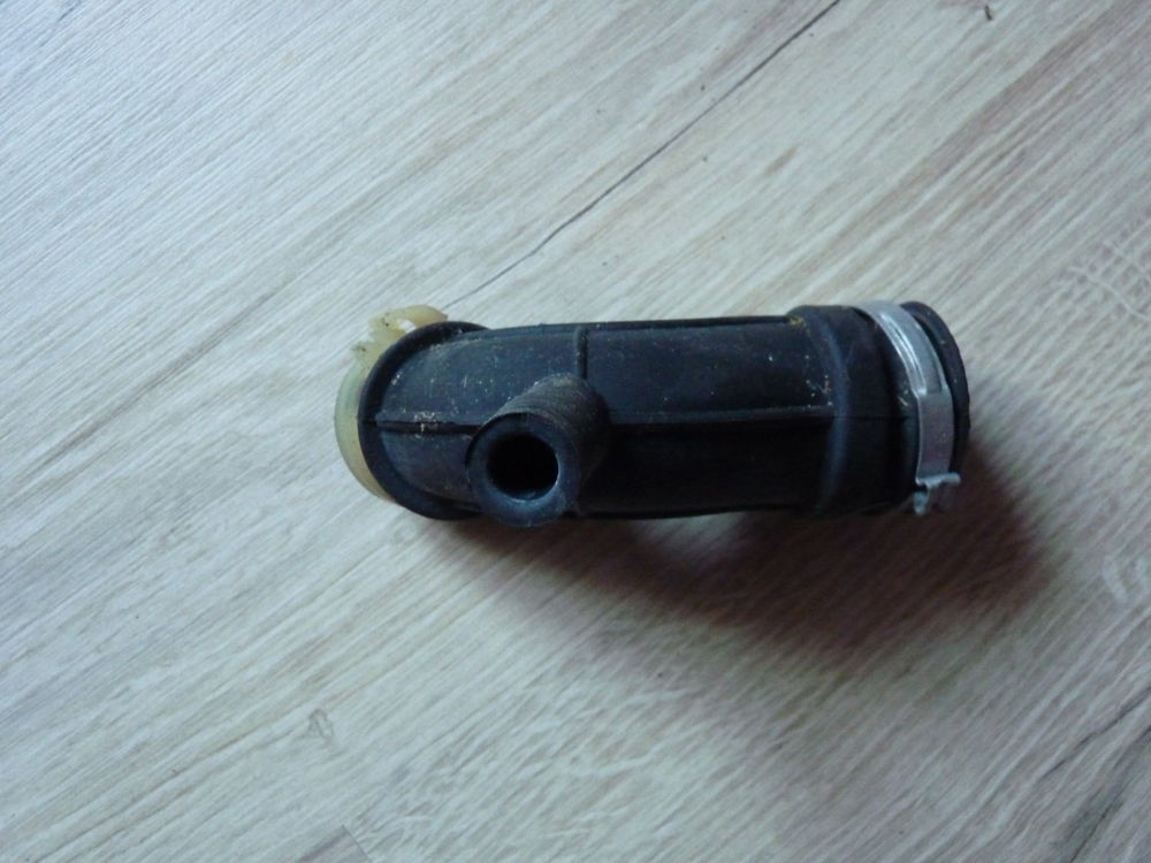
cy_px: 432
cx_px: 576
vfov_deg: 44.2
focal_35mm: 32
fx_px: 1064
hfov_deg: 56.8
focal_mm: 5.6
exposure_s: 1/25
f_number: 3
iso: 800
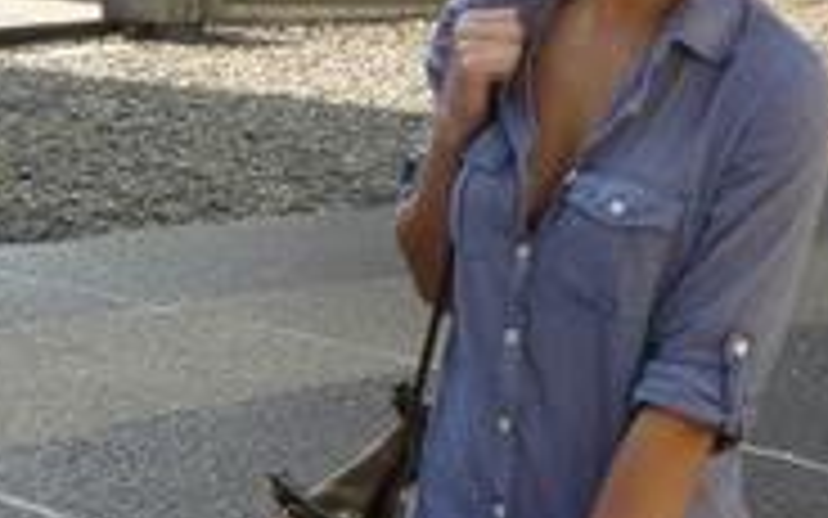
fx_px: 2415
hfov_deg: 19.5
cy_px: 117
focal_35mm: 107
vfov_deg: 12.2
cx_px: 396
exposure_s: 1/400
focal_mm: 5.2
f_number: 3.3
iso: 80
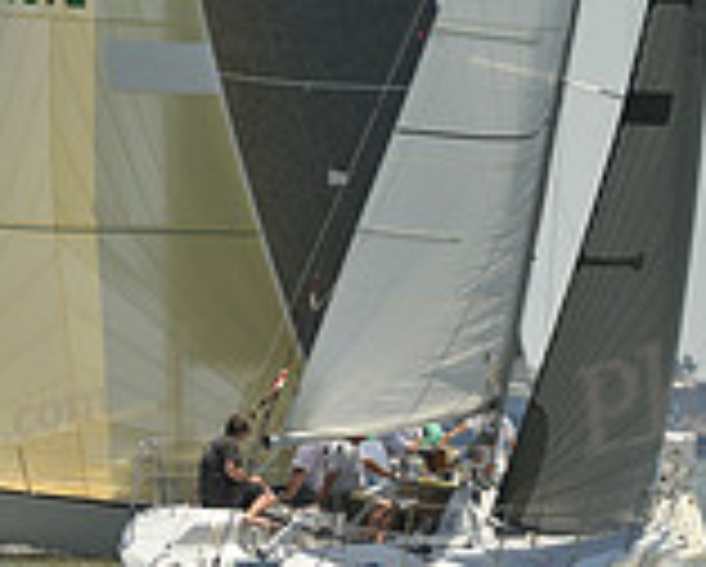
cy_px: -288
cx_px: 344
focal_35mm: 762
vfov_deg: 2.0
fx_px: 15942
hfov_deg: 2.5
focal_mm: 220
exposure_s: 1/1250
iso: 200
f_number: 6.3
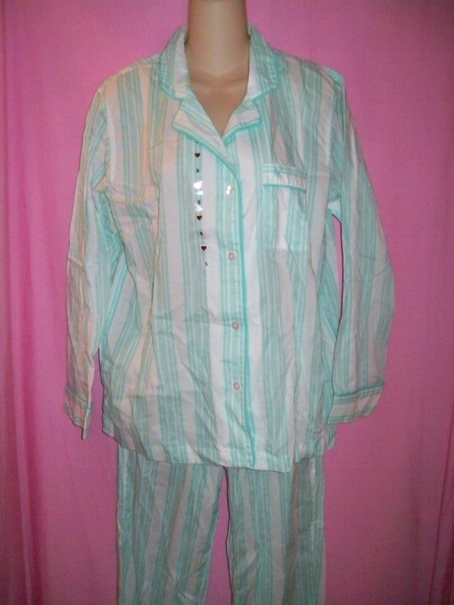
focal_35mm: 36
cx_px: 227
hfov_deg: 39.7
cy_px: 302
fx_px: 630
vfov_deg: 51.4
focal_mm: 6
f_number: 2.7
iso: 160
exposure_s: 1/64
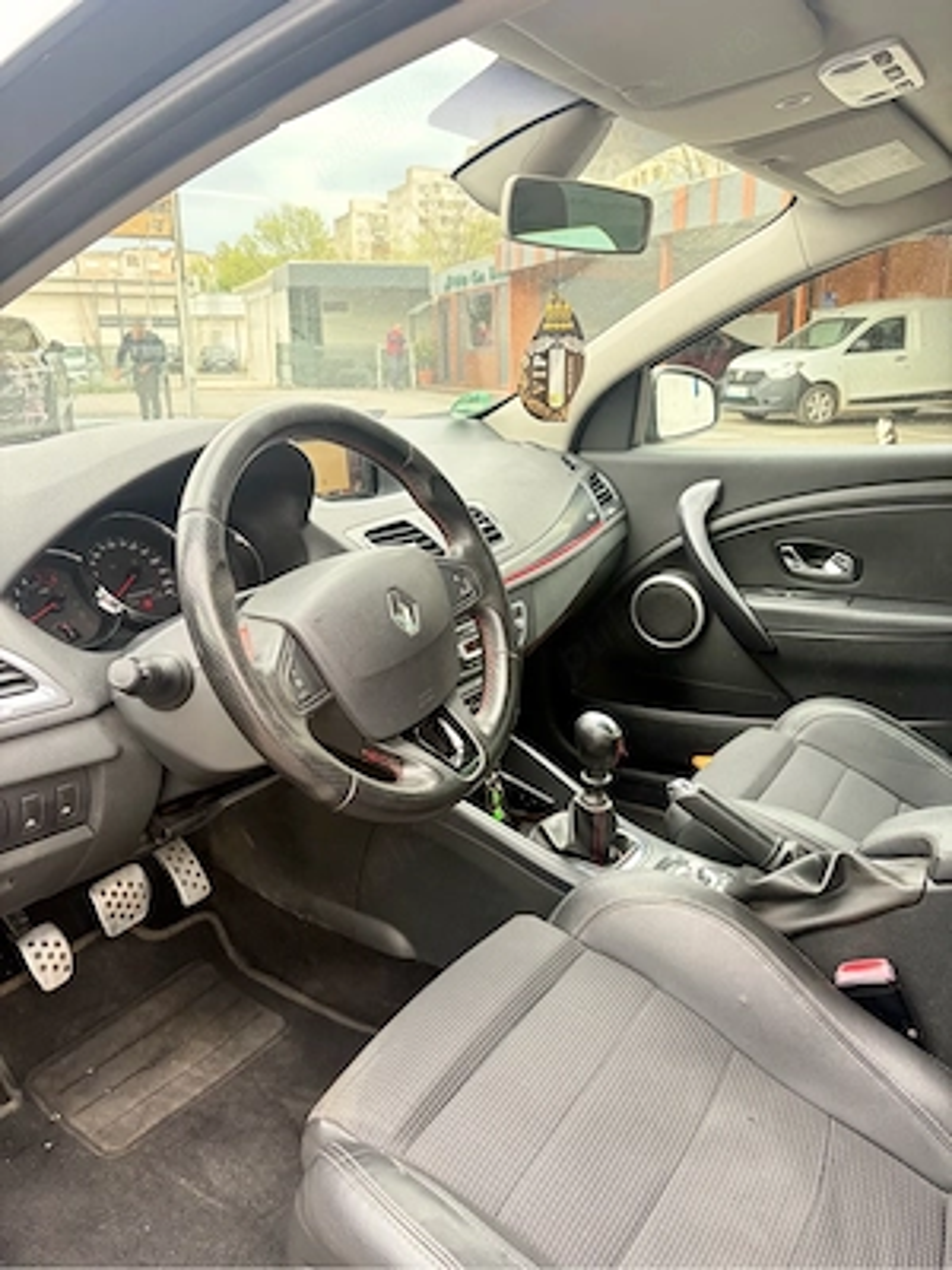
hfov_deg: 53.1
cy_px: 635
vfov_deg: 67.3
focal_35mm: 26
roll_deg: +0.3
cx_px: 476
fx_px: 953
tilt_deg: -16.0
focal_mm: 5.96
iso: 125
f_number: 1.6
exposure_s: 1/66
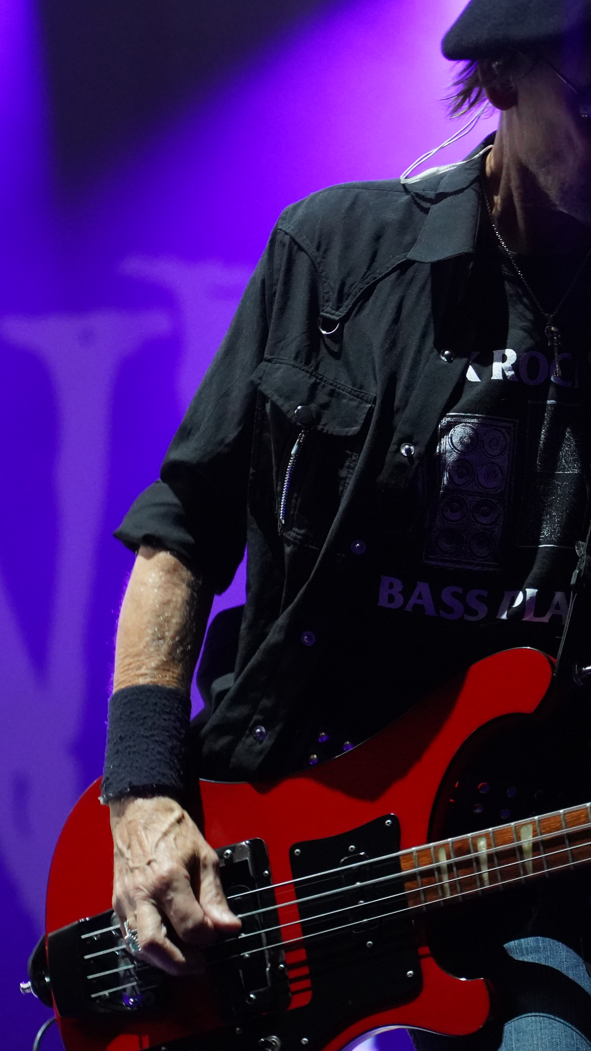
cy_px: 525
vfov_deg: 13.0
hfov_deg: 7.3
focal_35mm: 166
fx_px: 4625
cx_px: 512
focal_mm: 105
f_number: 4
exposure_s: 1/160
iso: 8000
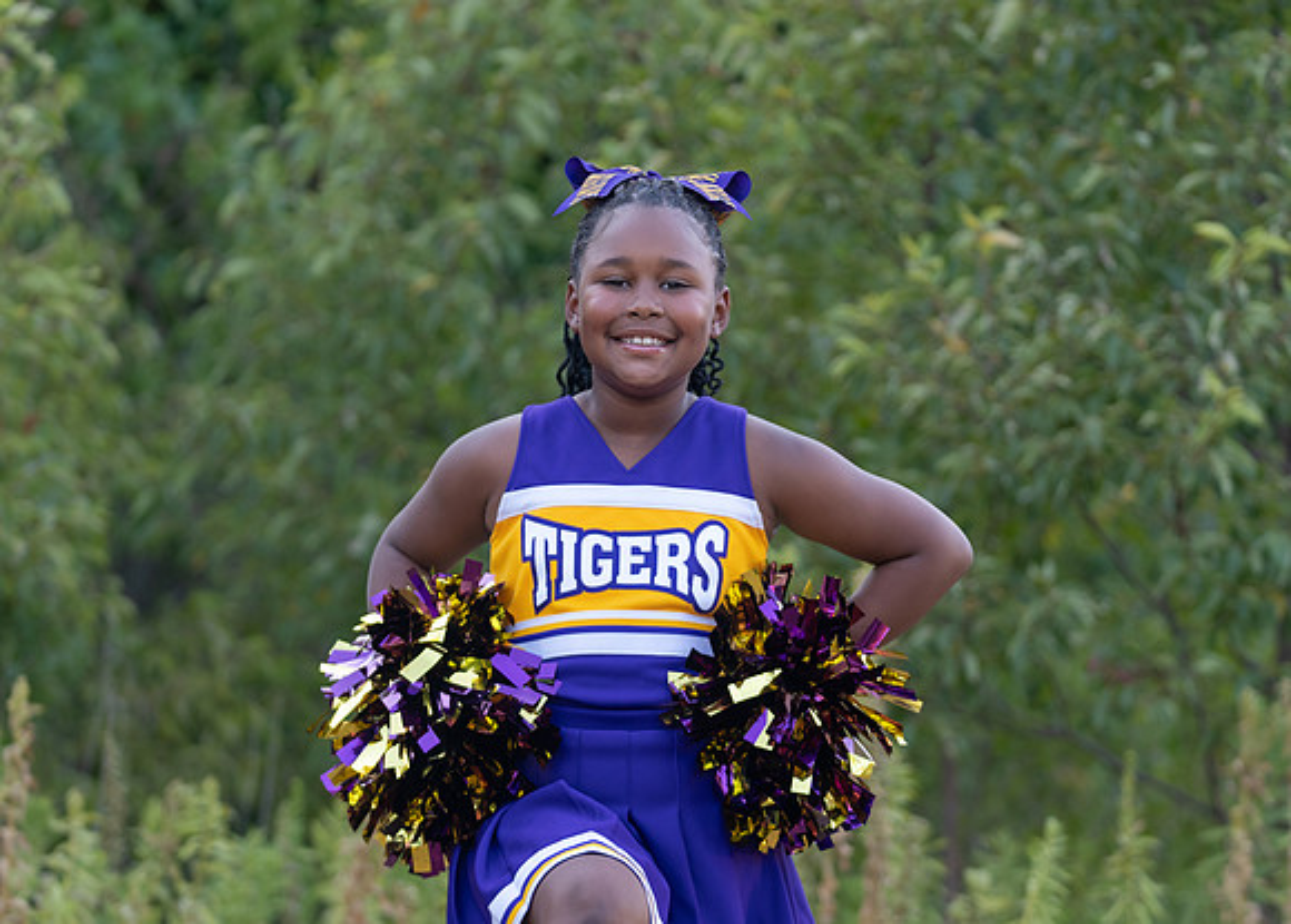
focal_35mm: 135
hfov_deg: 14.8
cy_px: 505
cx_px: 680
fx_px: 4966
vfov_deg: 10.6
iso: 320
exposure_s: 1/320
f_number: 2.8
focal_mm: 99
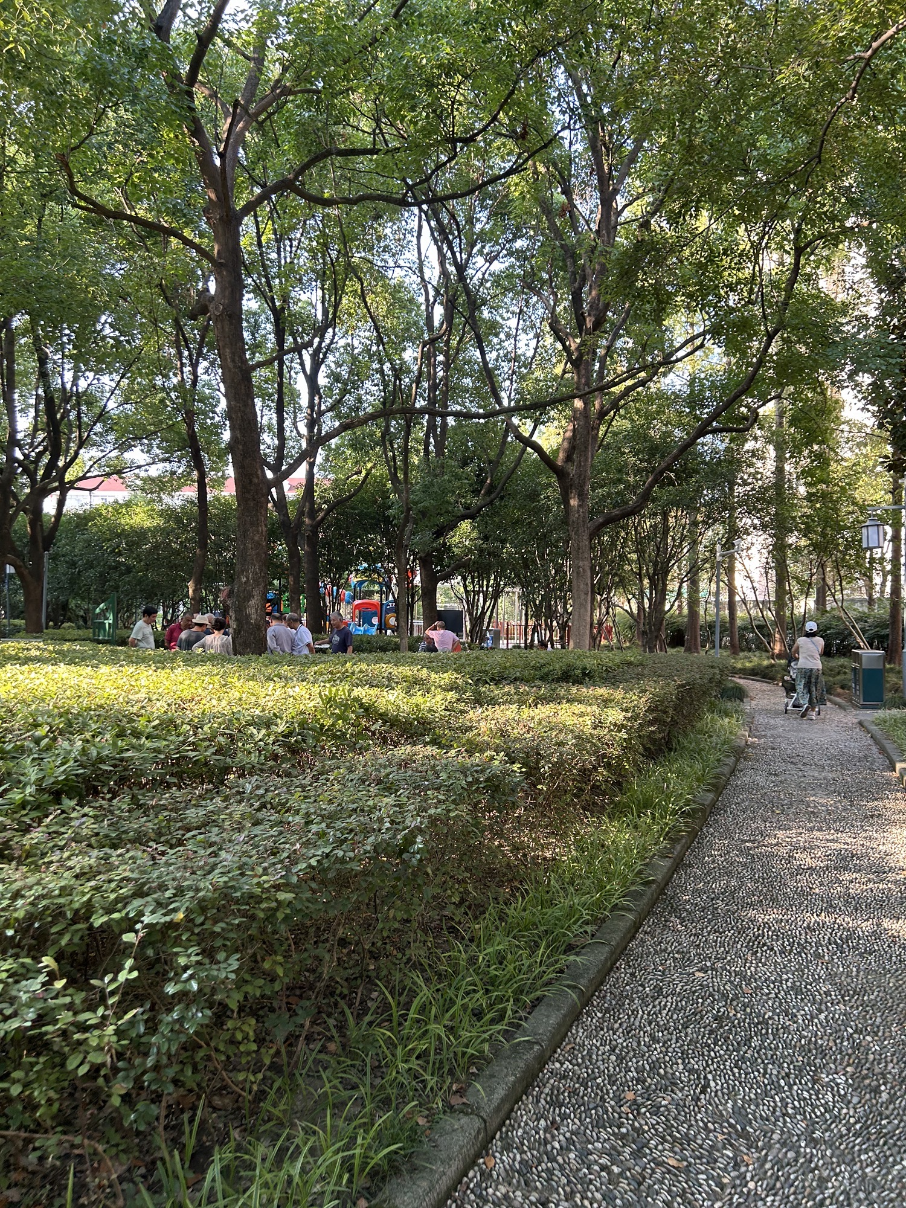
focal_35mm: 26
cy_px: 604
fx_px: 907
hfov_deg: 53.1
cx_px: 453
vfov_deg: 67.3
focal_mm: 5.7
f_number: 1.5
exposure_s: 1/121
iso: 64
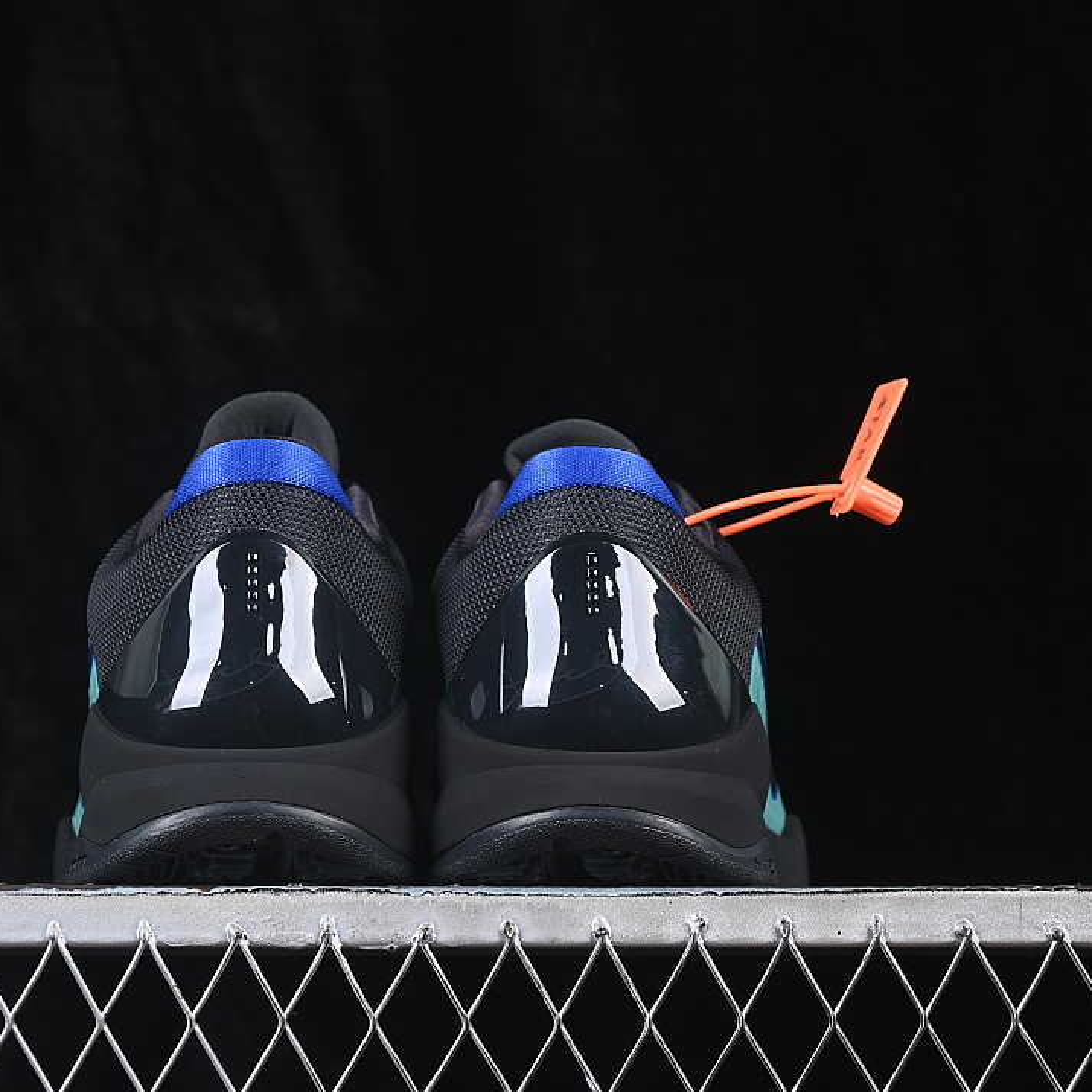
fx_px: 3426
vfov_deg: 18.1
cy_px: 547
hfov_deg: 18.1
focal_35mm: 96
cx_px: 422
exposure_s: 1/60
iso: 160
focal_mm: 50
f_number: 6.3
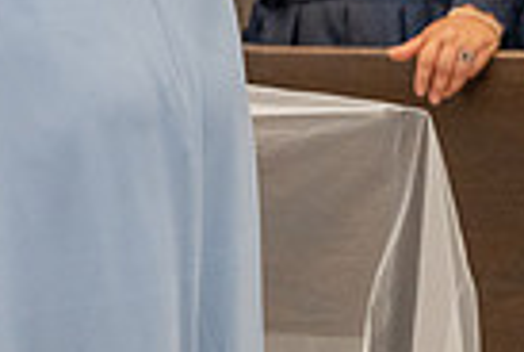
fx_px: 8110
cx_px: -564
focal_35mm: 556
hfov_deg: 3.7
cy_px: 90
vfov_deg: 2.5
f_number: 2.8
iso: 1600
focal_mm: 110
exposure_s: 1/200
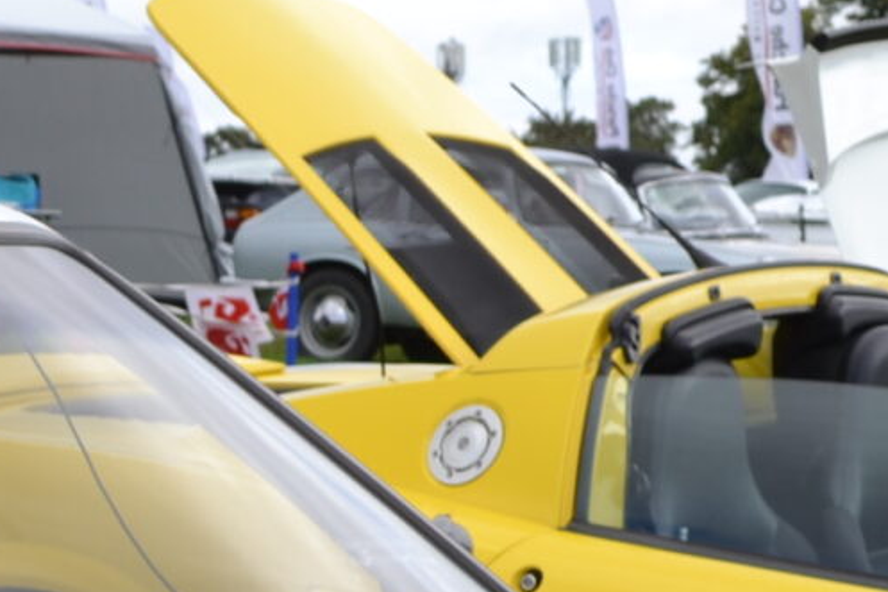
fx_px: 4192
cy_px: 1307
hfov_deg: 11.9
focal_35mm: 170
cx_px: -80
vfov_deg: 7.6
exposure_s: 1/200
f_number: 7.1
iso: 100
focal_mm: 22
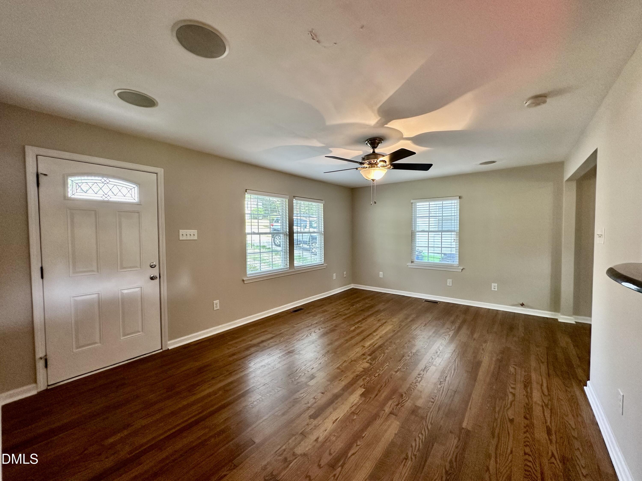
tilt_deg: -1.5
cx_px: 321
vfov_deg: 85.7
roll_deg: -0.2
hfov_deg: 102.1
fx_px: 260
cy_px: 240
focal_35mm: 14
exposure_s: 1/60
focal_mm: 2.22
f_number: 2.2
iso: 160
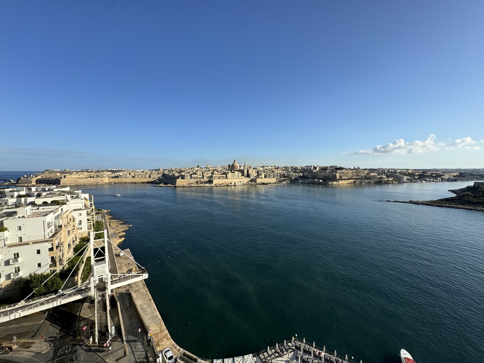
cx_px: 242
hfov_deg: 102.1
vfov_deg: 85.7
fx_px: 196
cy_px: 182
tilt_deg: -4.2
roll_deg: -0.2
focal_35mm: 14
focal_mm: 2.22
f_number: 2.2
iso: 50
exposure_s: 1/1832
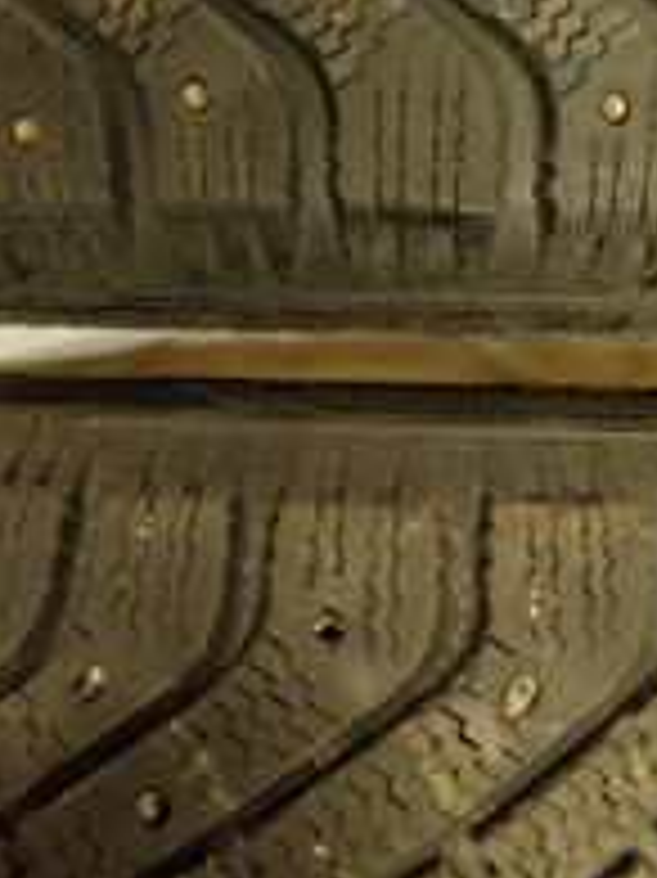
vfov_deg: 45.3
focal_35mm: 41
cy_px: 315
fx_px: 1039
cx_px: 475
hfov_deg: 34.5
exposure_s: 1/16.7
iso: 210
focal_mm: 1.65
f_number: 2.2
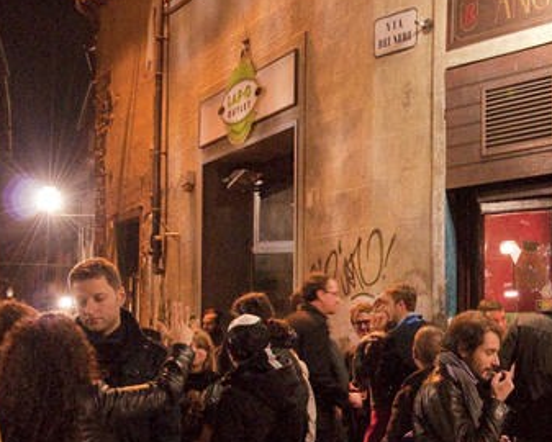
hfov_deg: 26.8
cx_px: 470
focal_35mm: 69
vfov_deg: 22.1
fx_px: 1127
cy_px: 286
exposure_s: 1/25
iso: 6400
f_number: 4.5
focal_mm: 25
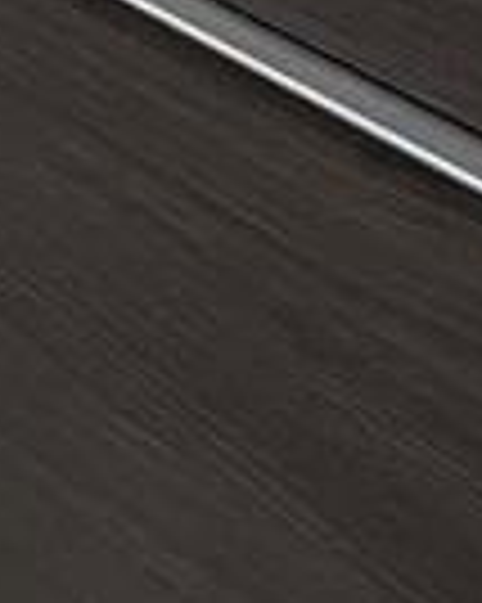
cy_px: -958
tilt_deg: -8.0
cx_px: -1550
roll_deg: +2.0
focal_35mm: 194
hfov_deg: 6.3
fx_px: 3463
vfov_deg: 8.8
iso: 200
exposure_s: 1/60
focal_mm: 4.2
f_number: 1.6
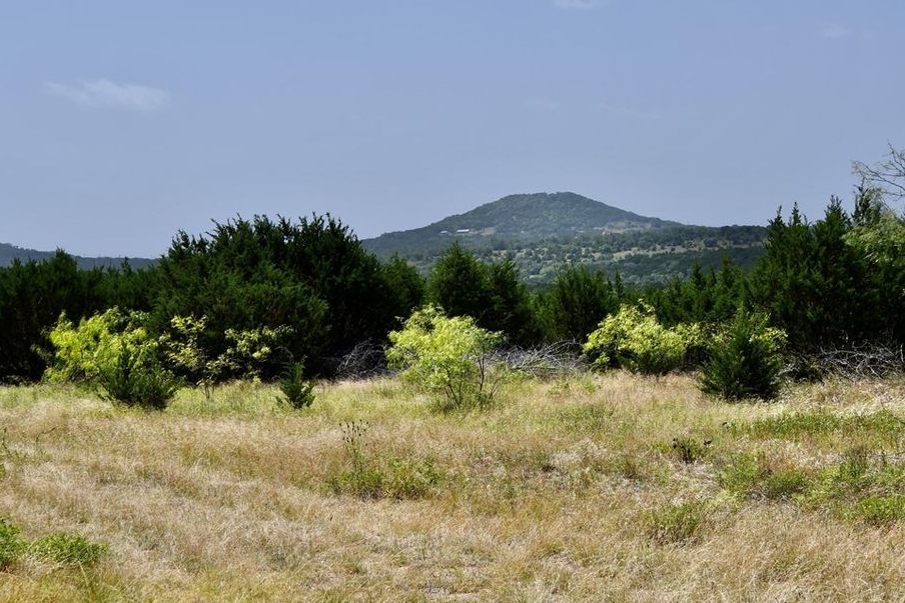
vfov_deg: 16.1
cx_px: 405
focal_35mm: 85
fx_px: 2137
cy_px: 320
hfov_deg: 23.9
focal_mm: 50
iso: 100
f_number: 10
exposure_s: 1/400
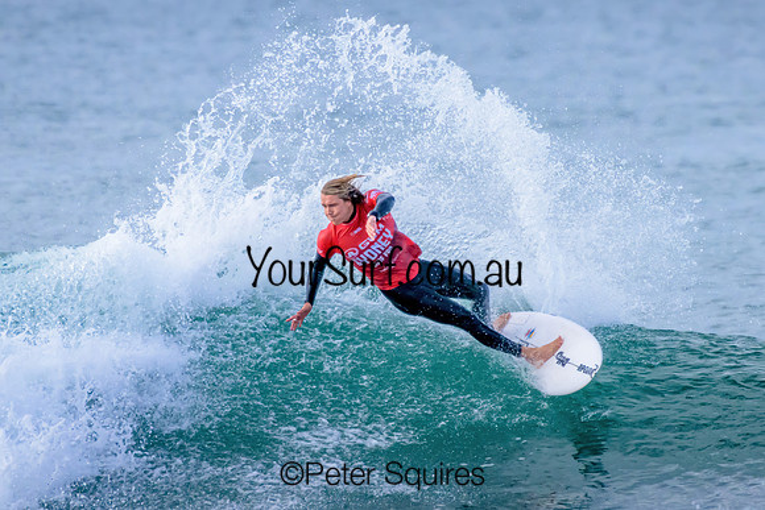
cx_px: 433
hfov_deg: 2.0
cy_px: 263
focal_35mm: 1018
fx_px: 21641
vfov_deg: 1.4
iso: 8000
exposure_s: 1/3200
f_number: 11
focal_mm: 900
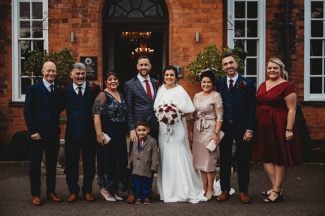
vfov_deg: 24.6
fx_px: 496
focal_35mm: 55
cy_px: 108
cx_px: 162
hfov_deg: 36.3
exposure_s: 1/200
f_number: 2.8
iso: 100
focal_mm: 55
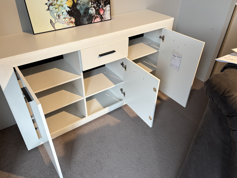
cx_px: 115
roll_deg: -0.4
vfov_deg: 51.3
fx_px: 185
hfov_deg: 65.3
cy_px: 86
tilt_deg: -35.4
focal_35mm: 27
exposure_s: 1/121
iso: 50
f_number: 1.6
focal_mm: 5.96
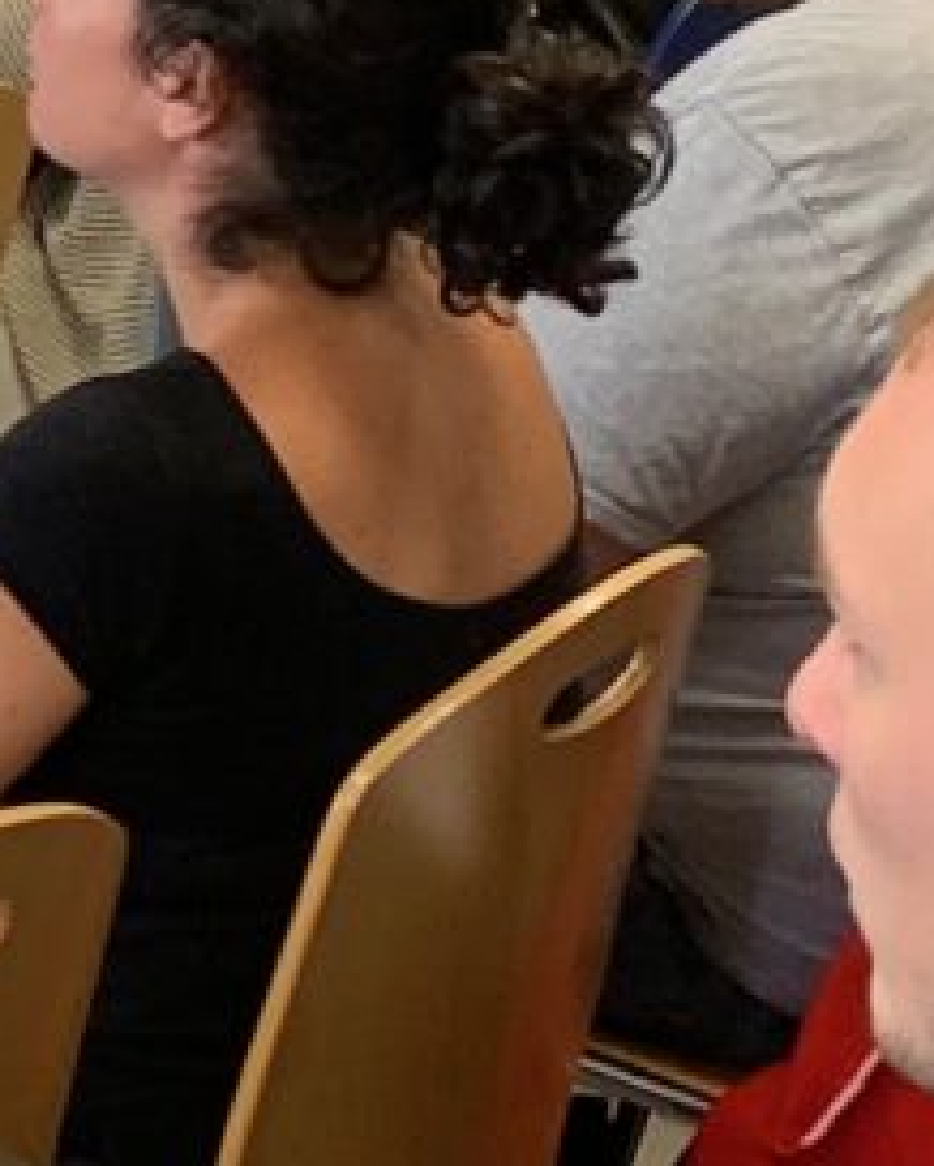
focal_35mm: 191
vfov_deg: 10.0
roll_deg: -1.9
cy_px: 39
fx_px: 6592
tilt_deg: -10.1
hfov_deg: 7.5
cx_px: -1354
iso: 100
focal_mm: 4.25
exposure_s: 1/100
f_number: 1.8
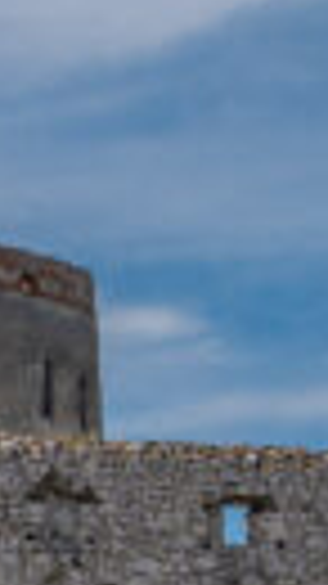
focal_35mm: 278
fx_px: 4304
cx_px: -171
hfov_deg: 4.3
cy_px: 988
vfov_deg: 7.6
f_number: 8
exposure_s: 1/500
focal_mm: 35
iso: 100
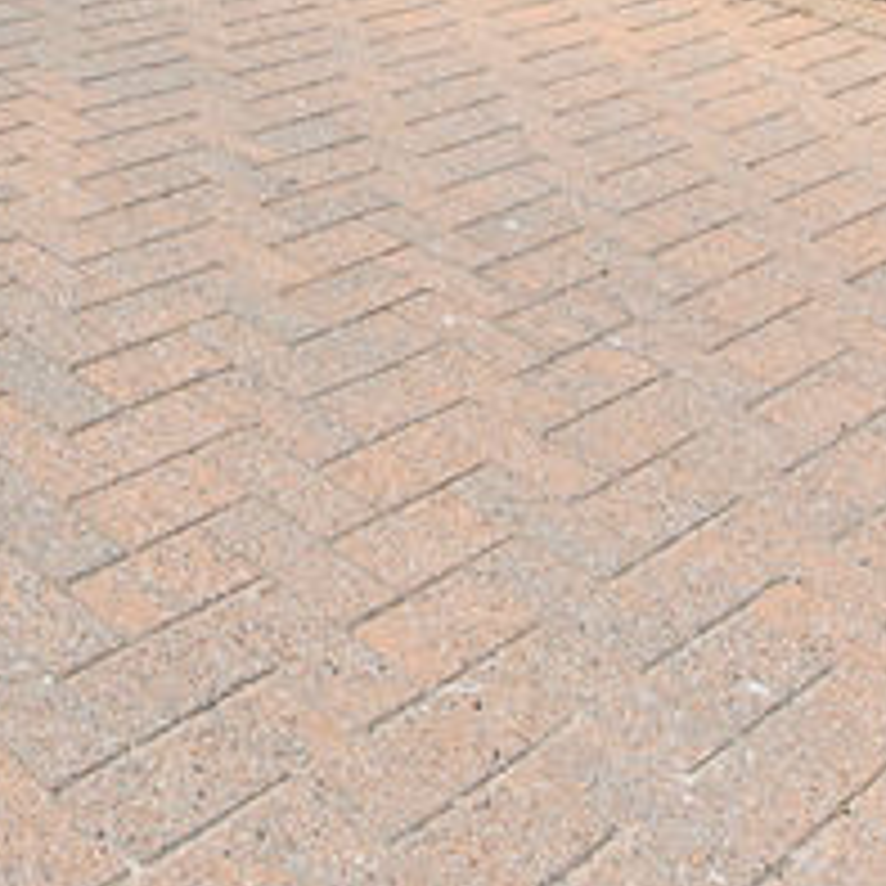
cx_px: -171
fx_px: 1795
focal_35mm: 62
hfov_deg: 25.0
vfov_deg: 23.6
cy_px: -344
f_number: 11
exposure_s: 1/500
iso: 250
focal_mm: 14
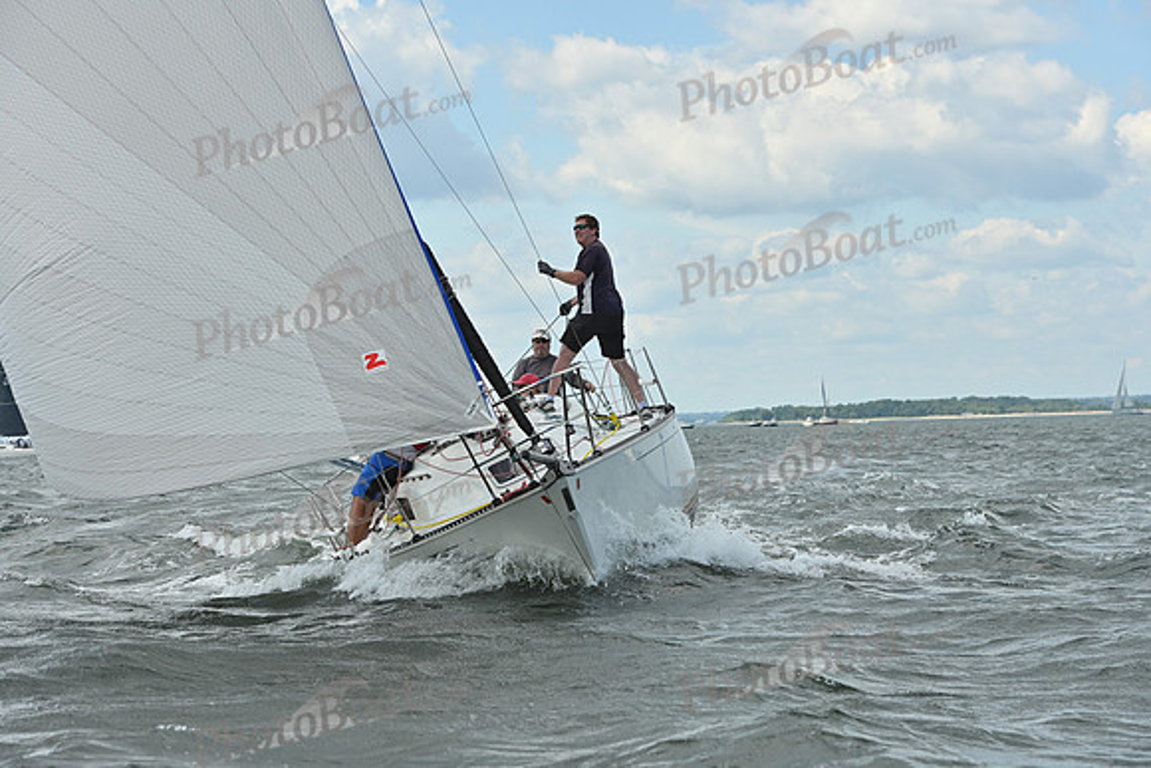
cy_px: 384
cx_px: 576
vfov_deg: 13.7
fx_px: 3198
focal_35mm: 100
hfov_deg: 20.4
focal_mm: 100
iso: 250
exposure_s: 1/1250
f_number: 7.1
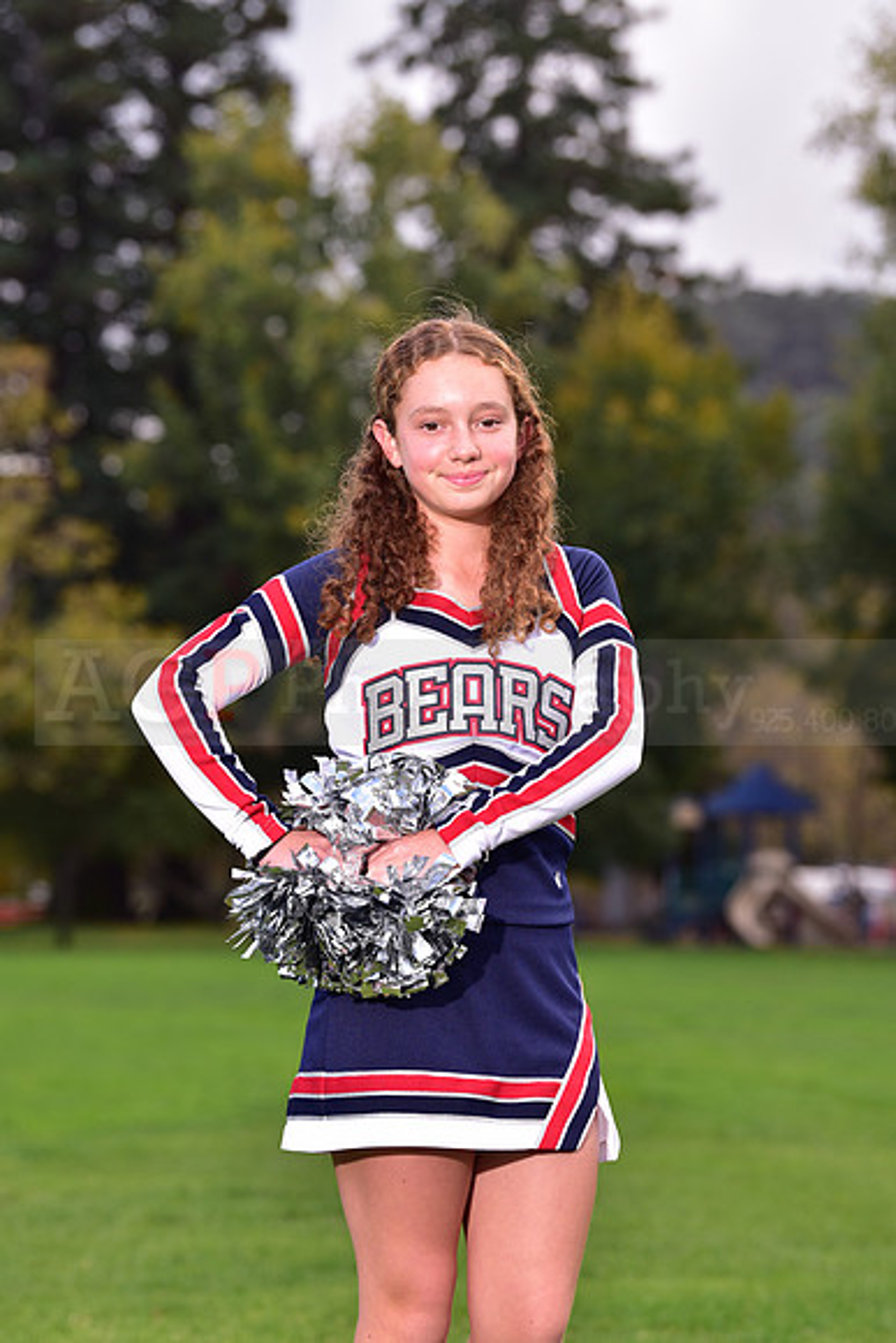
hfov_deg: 11.0
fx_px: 4664
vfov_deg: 16.4
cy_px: 672
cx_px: 448
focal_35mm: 125
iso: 200
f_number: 5
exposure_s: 1/250
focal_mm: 125
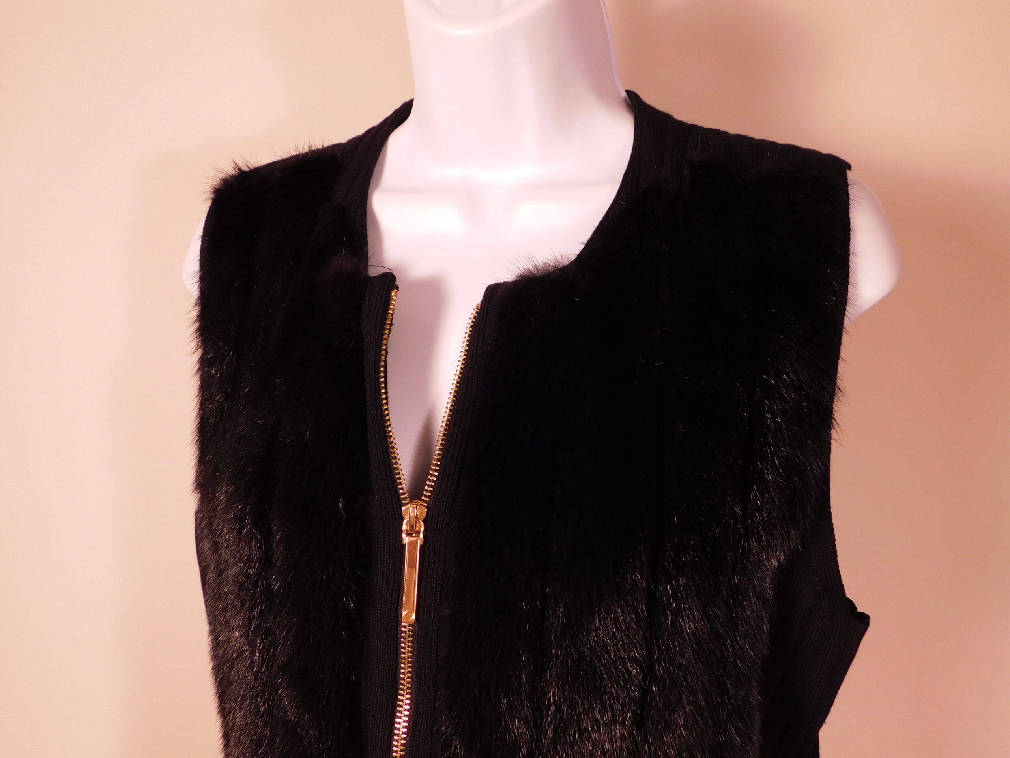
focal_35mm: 28
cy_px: 379
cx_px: 505
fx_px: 817
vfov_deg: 49.7
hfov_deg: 63.4
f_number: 3.2
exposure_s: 1/200
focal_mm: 4.9
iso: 125
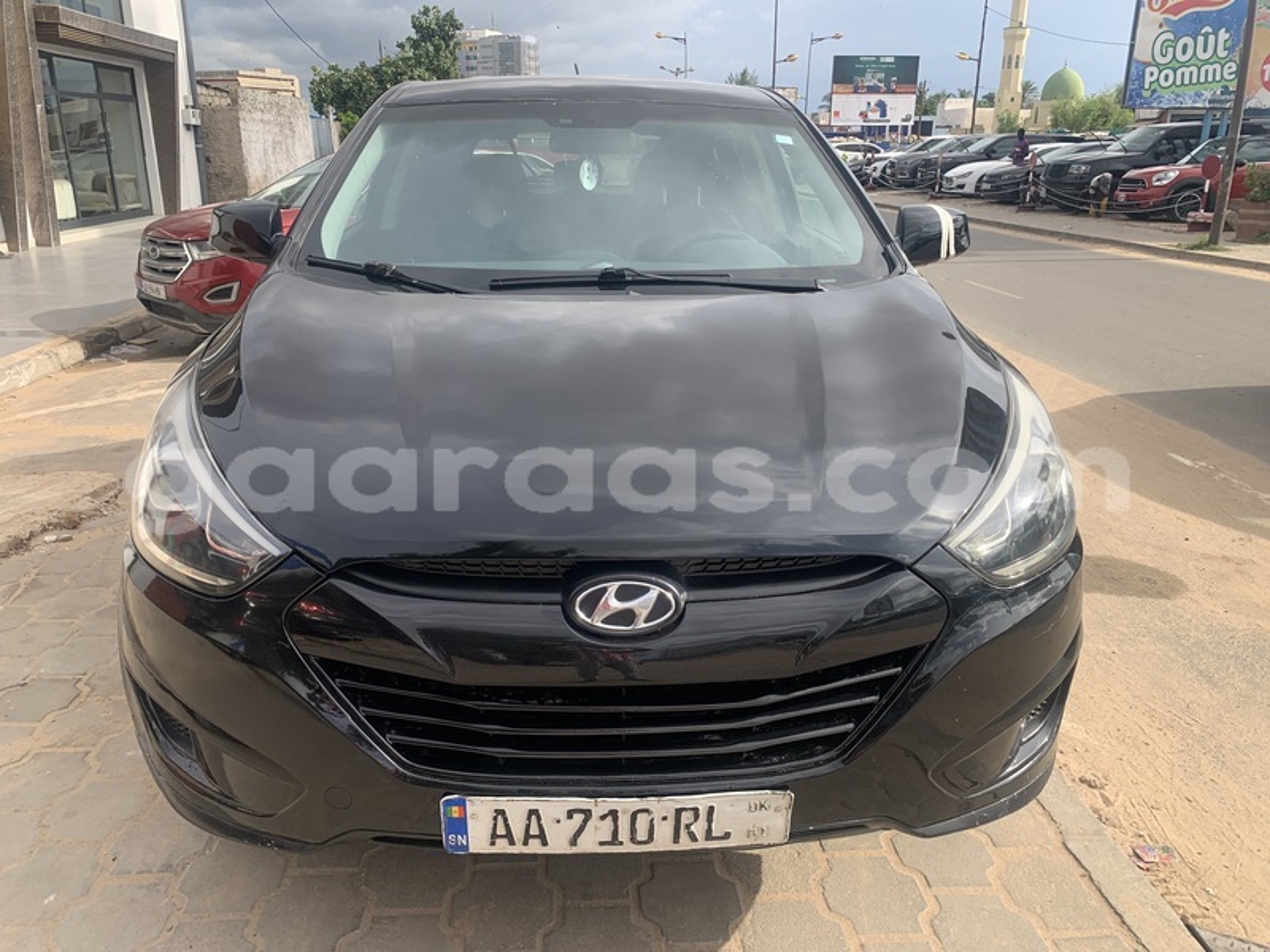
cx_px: 635
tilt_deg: -19.0
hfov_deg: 67.3
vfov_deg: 53.1
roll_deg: +1.3
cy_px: 476
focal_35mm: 26
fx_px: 954
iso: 25
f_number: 1.8
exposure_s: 1/1513
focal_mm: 4.25
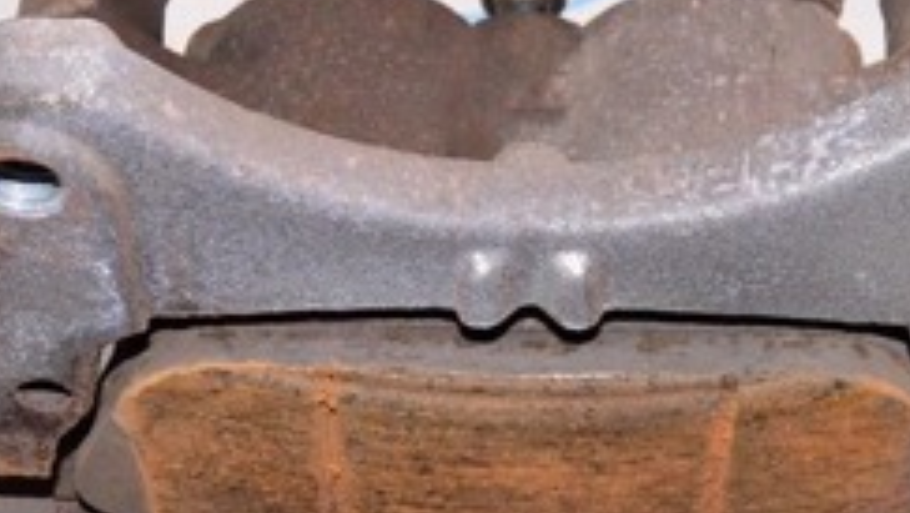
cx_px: 513
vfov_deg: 11.6
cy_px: 474
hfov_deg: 20.7
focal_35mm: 103
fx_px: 2496
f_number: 8
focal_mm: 25
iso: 1600
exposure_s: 1/200
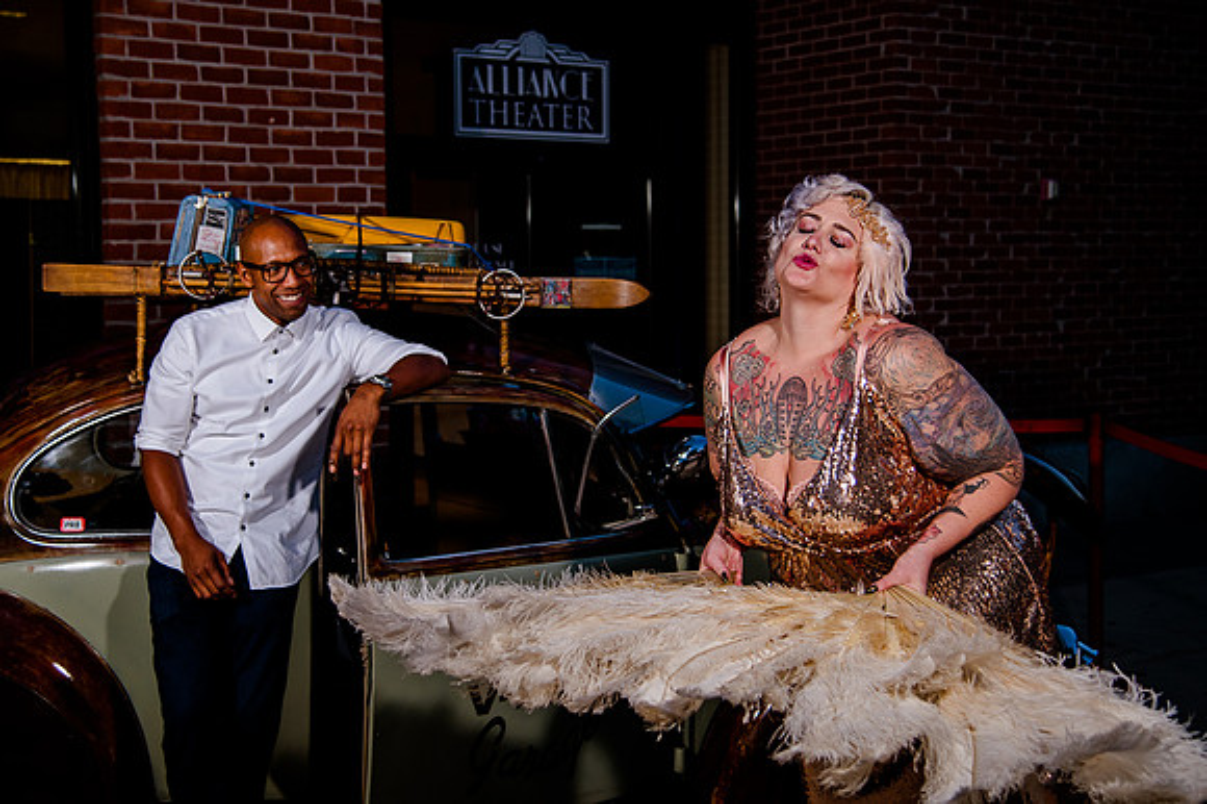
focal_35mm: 53
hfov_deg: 37.3
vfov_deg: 25.3
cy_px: 357
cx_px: 573
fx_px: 1787
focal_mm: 48
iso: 640
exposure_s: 1/400
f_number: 4
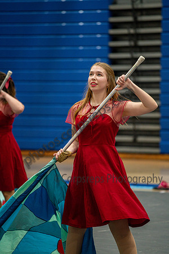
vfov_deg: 10.3
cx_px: 84
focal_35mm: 200
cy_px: 127
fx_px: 1408
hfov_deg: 6.9
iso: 4500
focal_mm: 200
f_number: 4
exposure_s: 1/500
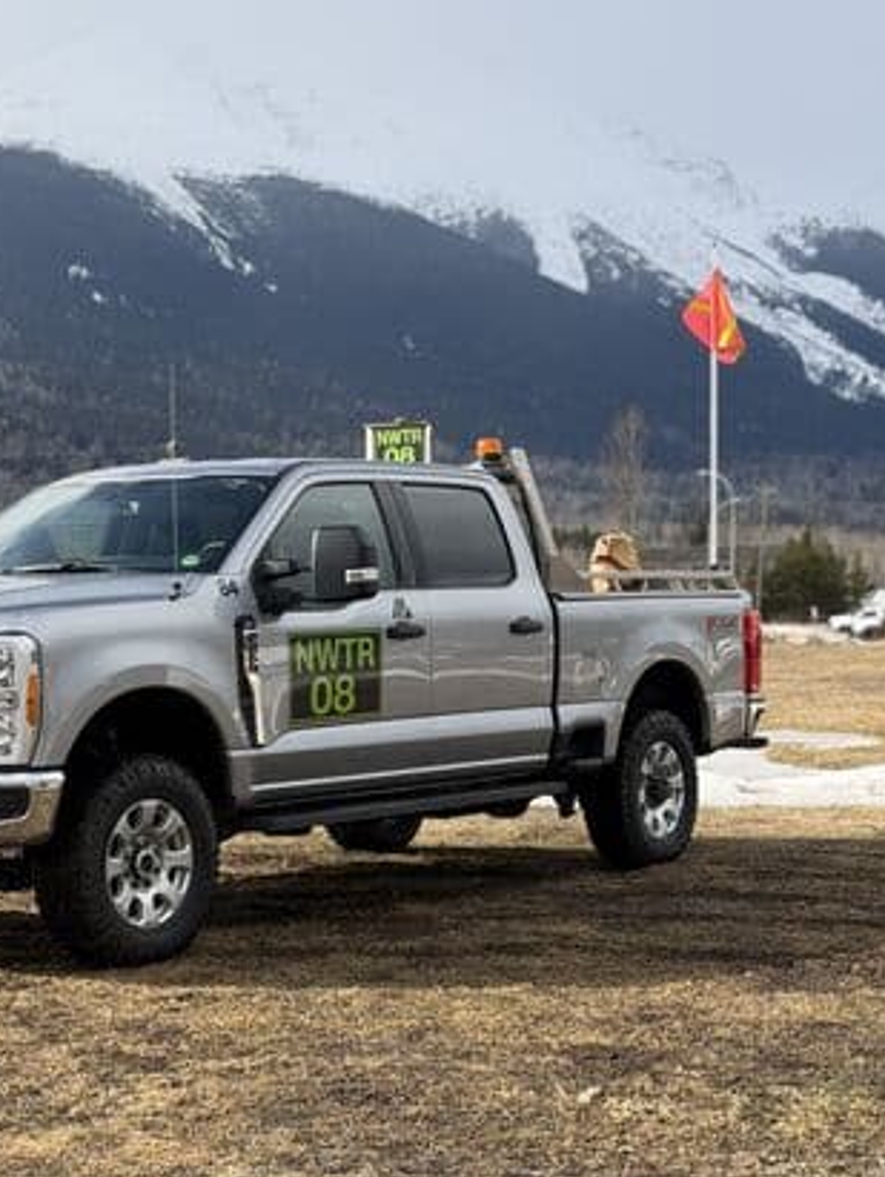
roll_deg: +0.1
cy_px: 696
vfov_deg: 27.7
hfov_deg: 20.9
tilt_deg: -1.4
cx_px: 258
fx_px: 2382
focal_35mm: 70
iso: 64
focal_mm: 6.76
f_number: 1.78
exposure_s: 1/3891
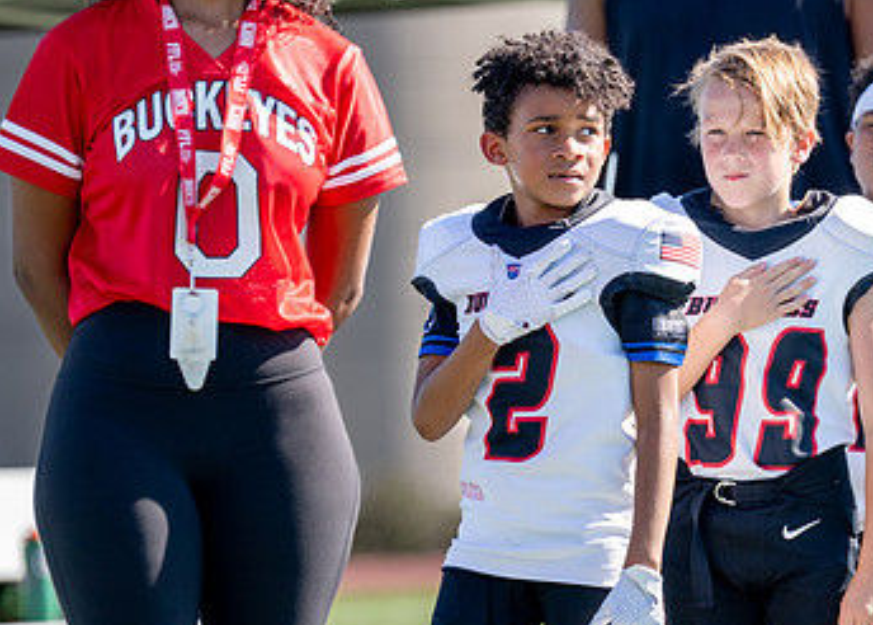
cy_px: 383
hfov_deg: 6.4
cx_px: 601
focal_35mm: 315
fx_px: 7813
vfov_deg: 4.6
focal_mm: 160
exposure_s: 1/2000
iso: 200
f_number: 2.8
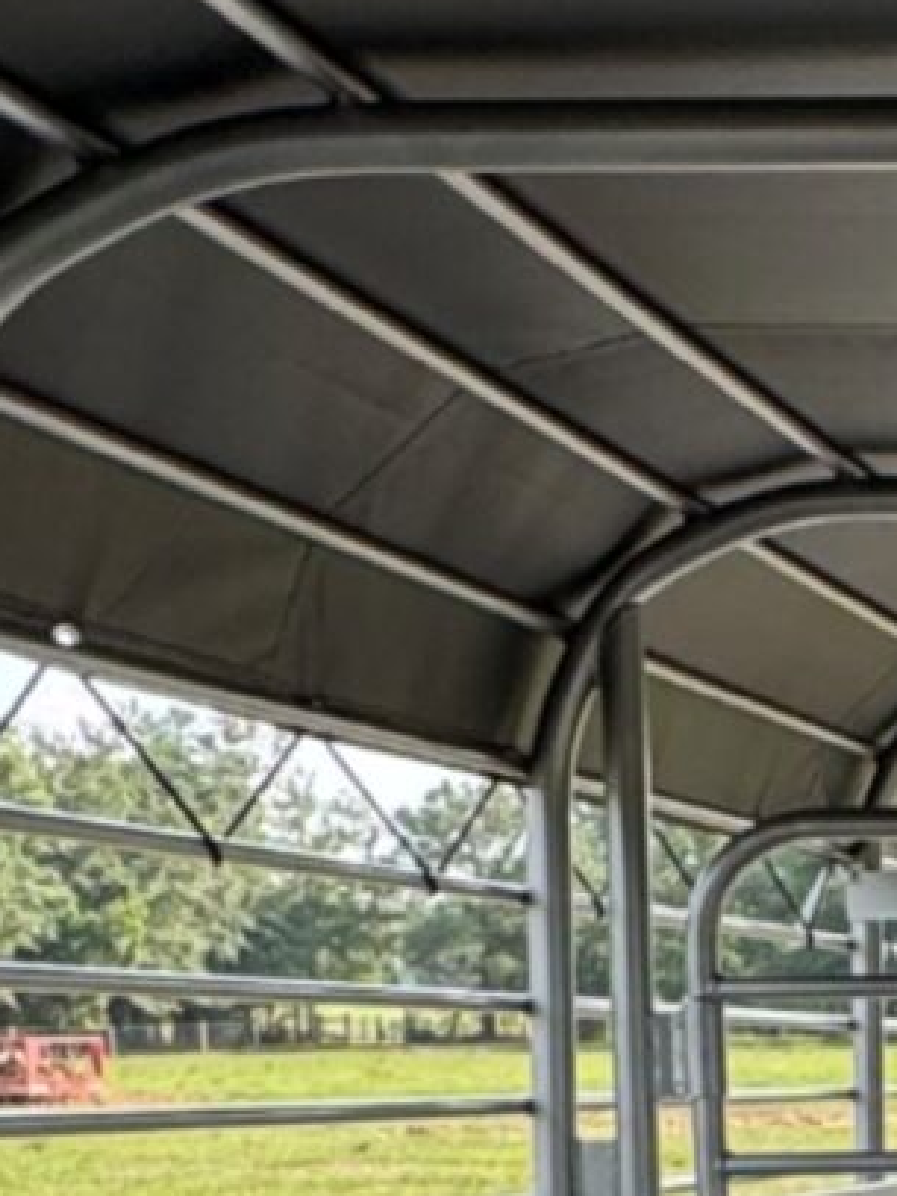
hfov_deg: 14.2
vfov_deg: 21.2
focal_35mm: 88
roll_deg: +0.3
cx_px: 1770
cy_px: 1290
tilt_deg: -5.5
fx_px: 3042
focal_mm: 2.22
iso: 40
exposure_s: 1/440
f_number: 2.2
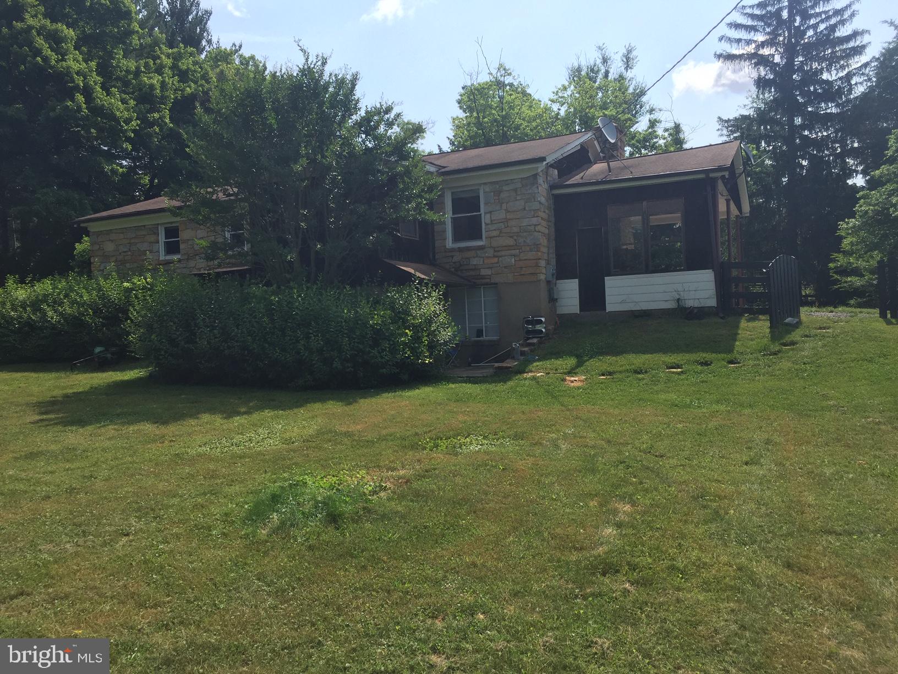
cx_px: 449
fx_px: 752
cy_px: 337
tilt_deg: -0.5
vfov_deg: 48.2
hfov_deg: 61.7
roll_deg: +1.3
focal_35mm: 29
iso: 32
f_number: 2.2
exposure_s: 1/1883
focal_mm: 4.15
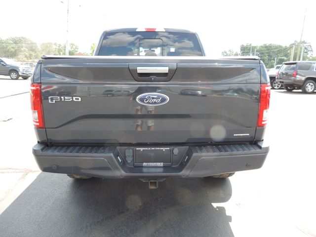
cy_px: 118
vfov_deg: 56.8
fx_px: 219
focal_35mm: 24
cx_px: 158
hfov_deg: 71.6
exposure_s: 1/160
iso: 80
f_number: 3
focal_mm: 4.3
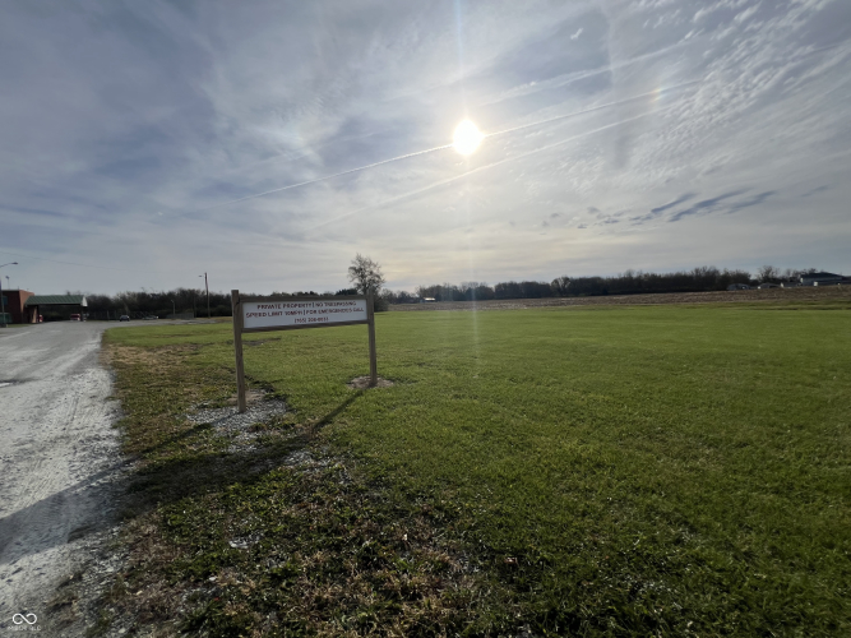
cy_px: 319
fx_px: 320
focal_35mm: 13
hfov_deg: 106.2
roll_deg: +2.8
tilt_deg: -3.0
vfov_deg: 89.9
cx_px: 426
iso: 40
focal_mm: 1.57
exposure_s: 1/6494
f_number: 1.8
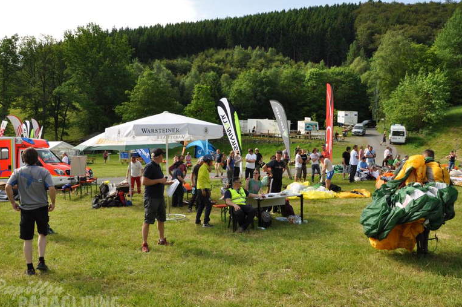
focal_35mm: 28
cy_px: 153
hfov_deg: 65.5
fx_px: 359
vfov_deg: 46.3
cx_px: 232
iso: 200
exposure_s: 1/125
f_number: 11
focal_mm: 18
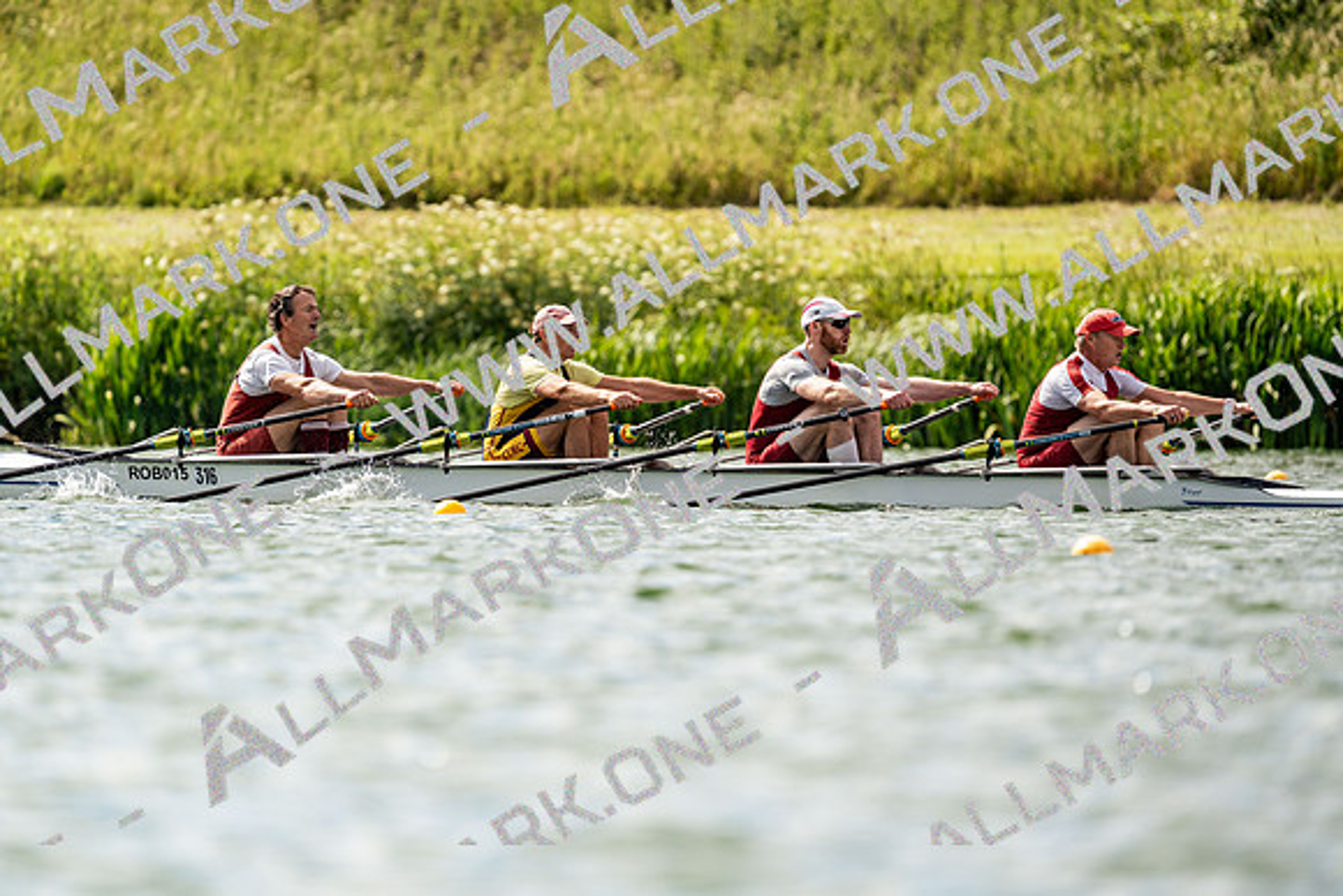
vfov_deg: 2.8
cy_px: 448
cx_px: 672
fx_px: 18656
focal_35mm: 500
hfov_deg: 4.1
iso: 320
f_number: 6.3
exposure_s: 1/2000
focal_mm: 500
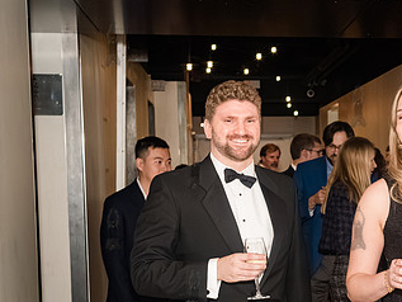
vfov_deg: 18.0
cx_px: 359
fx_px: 941
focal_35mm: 81
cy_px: 248
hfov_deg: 23.5
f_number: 5
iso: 8000
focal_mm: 35
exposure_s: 1/400
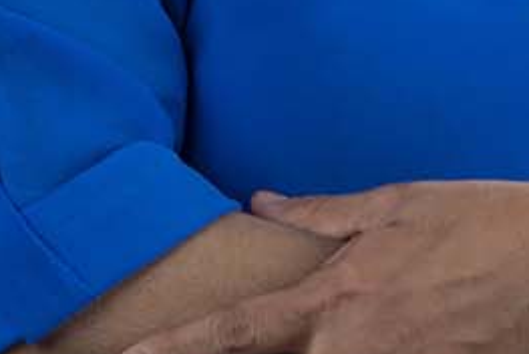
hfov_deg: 3.6
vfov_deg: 2.4
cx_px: 380
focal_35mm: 574
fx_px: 8444
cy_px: 183
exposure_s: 1/250
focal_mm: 105
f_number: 9
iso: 100
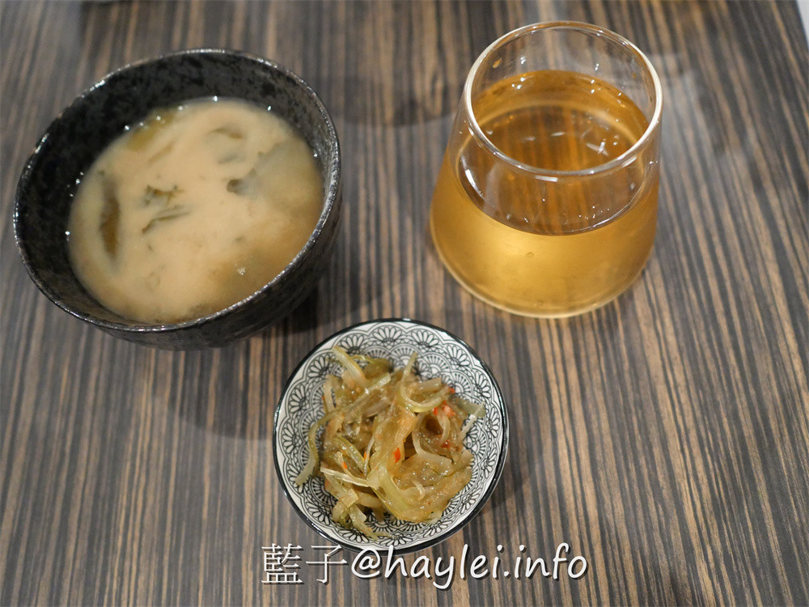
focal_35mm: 30
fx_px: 701
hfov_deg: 60.0
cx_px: 404
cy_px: 304
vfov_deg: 46.8
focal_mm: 15
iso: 3200
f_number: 1.7
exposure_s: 1/60
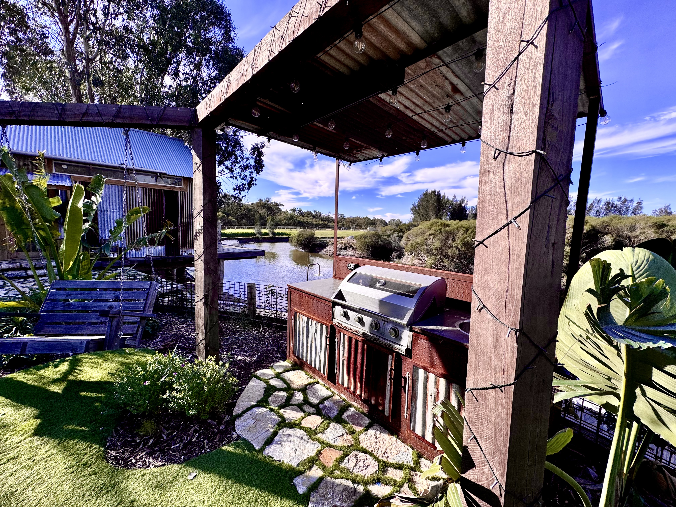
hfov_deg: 102.1
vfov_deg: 85.7
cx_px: 338
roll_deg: -0.9
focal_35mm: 14
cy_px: 254
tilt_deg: -4.7
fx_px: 273
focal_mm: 2.22
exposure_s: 1/1236
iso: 40
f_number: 2.2
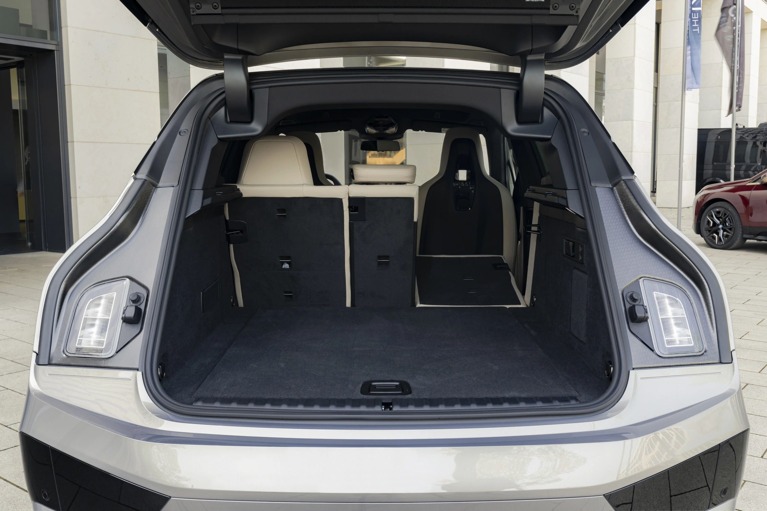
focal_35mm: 35
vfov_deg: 37.9
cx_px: 384
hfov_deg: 54.4
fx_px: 746
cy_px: 256
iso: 320
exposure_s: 1/6
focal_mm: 35
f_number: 11
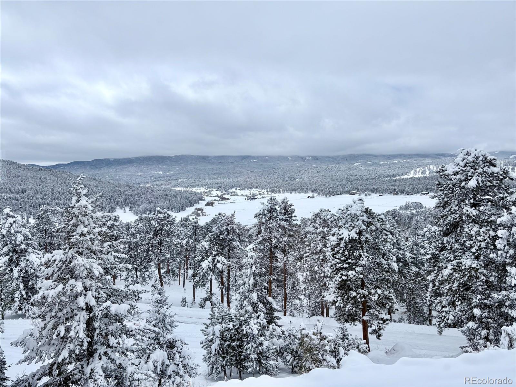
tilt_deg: -1.8
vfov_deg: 53.1
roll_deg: +1.2
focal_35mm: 26
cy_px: 194
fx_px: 388
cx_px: 258
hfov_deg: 67.3
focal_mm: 5.96
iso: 50
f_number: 1.6
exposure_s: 1/6993
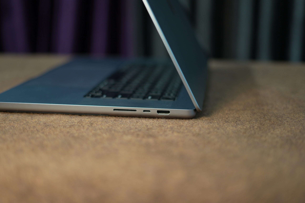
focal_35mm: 50
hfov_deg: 39.6
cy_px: 102
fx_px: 424
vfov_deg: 27.0
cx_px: 152
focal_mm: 50
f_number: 1.8
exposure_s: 1/100
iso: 320
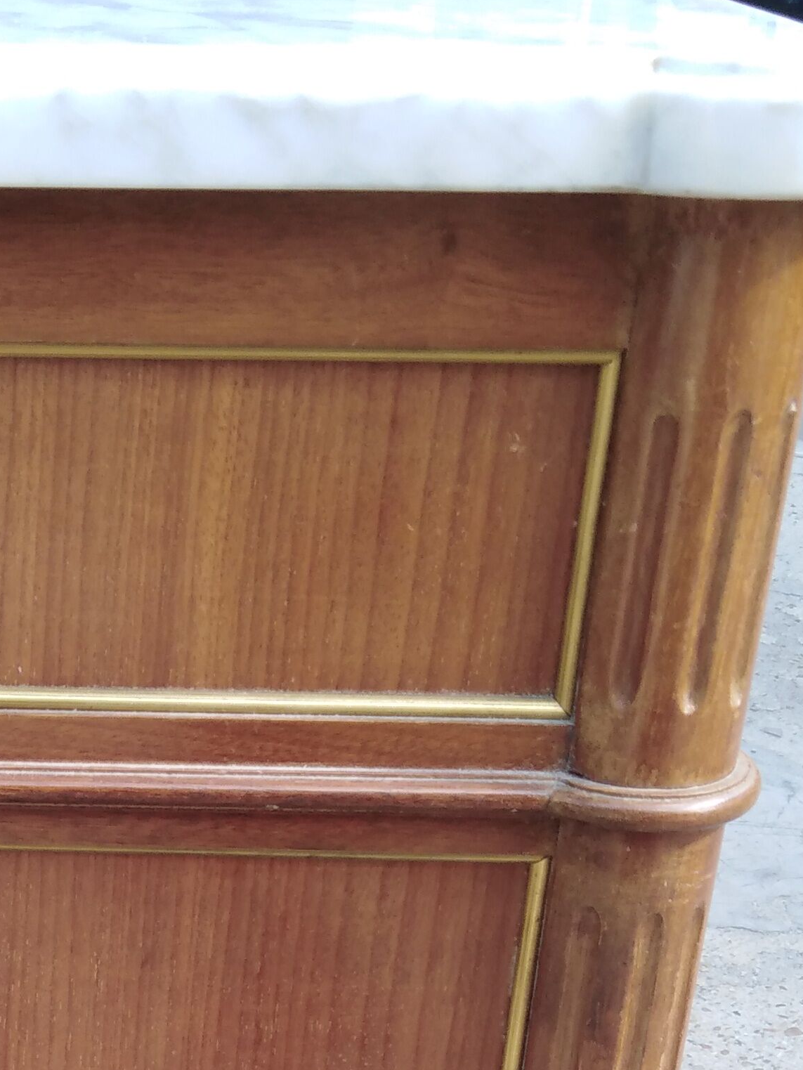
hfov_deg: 20.0
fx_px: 2195
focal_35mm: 71
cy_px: 1087
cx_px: -43
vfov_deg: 25.9
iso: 100
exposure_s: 1/164
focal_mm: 3.46
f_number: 2.2
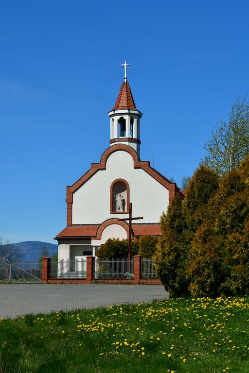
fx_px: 654
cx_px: 124
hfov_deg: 21.6
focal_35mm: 63
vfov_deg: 31.9
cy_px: 186
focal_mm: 42
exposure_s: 1/100
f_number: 10
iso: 100
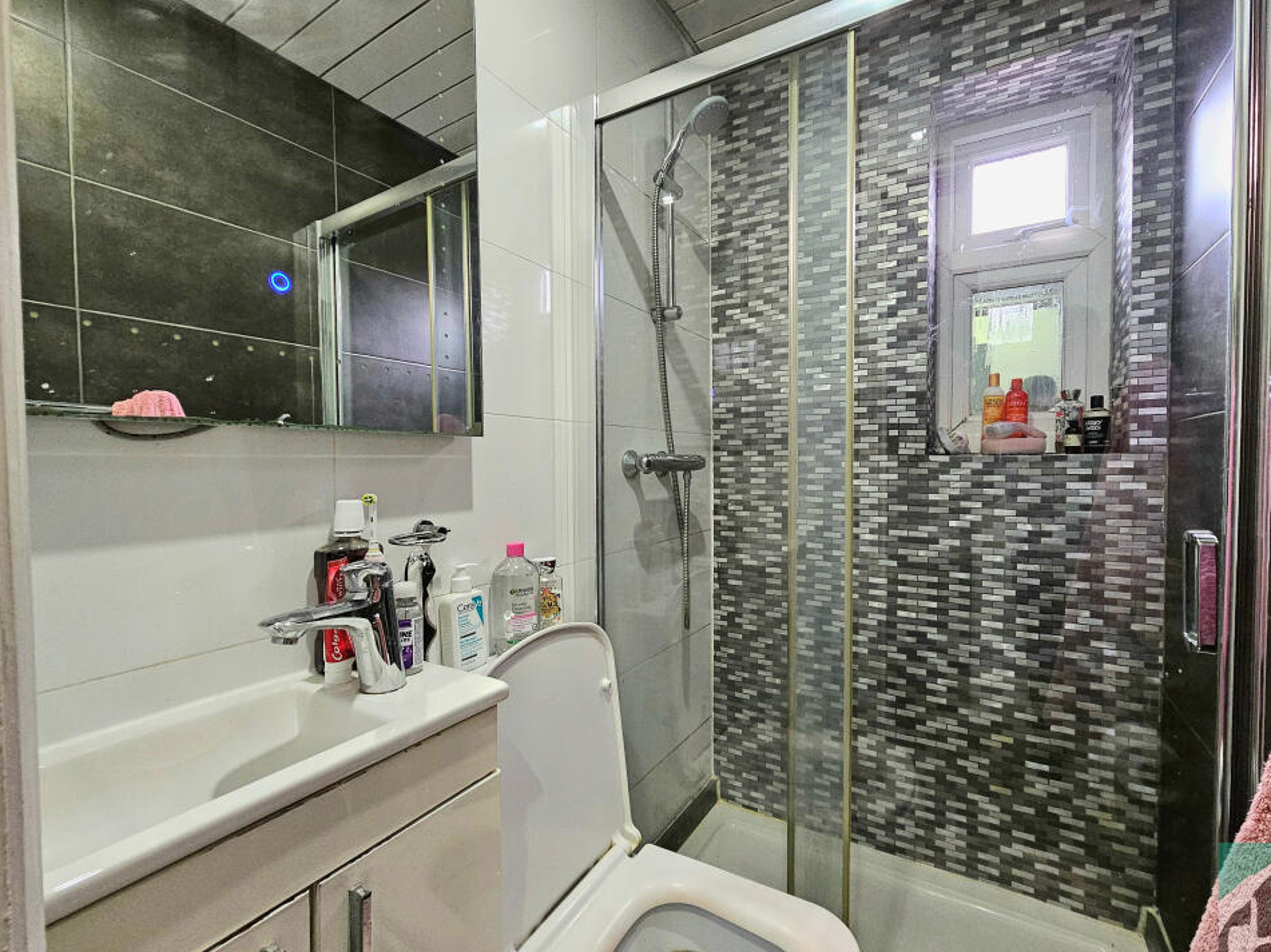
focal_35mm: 14
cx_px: 667
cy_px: 482
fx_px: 514
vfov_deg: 85.7
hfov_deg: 102.0
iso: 800
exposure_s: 1/25
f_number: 2.2
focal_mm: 2.2
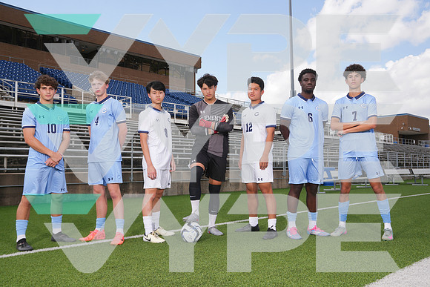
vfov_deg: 41.1
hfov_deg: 58.7
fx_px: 382
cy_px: 144
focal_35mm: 32
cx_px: 215
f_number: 8
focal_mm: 32
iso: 80
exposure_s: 1/200
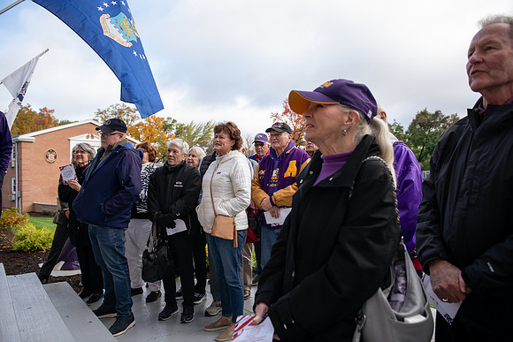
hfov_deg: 69.4
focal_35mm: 26
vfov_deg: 49.6
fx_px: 371
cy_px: 171
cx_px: 256
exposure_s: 1/320
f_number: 3.5
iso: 160
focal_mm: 26
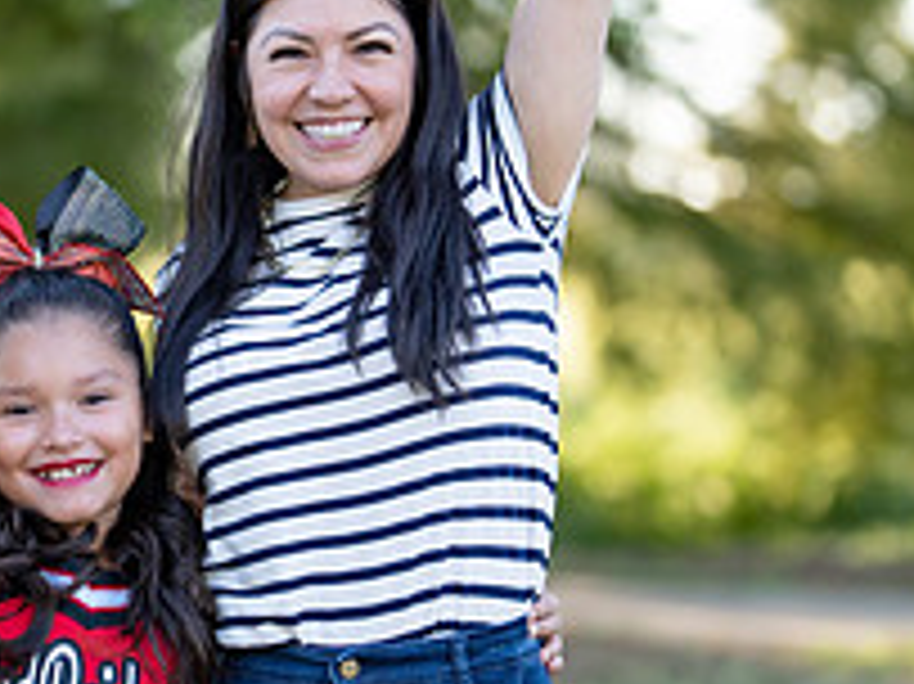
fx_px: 4037
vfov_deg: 9.7
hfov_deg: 12.9
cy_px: 285
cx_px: 284
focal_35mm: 153
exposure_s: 1/800
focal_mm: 50
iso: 100
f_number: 1.2
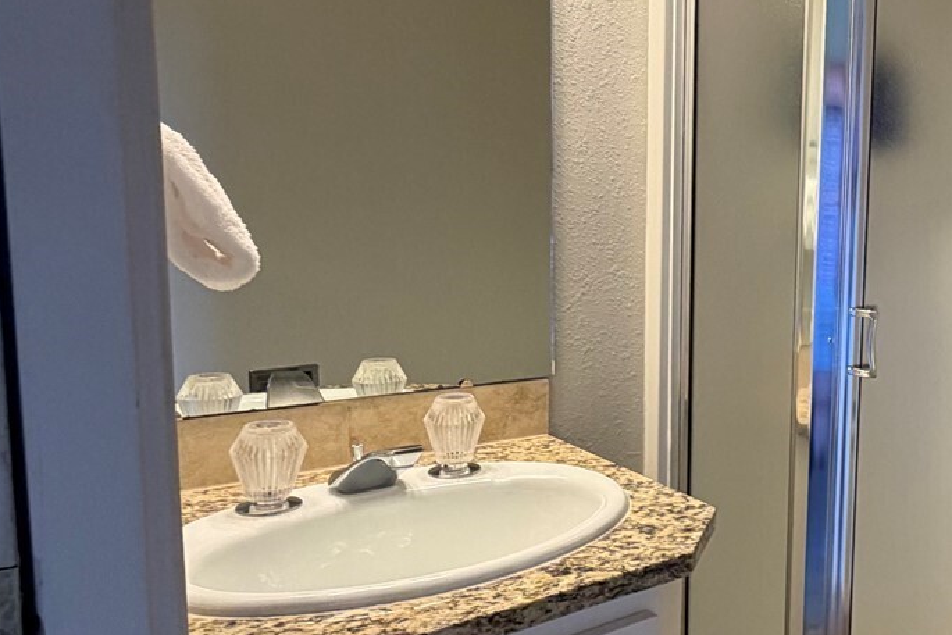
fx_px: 899
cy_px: 306
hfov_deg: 45.7
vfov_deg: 38.9
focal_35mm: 34
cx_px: 980
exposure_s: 1/120
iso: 320
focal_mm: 2.22
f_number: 2.2
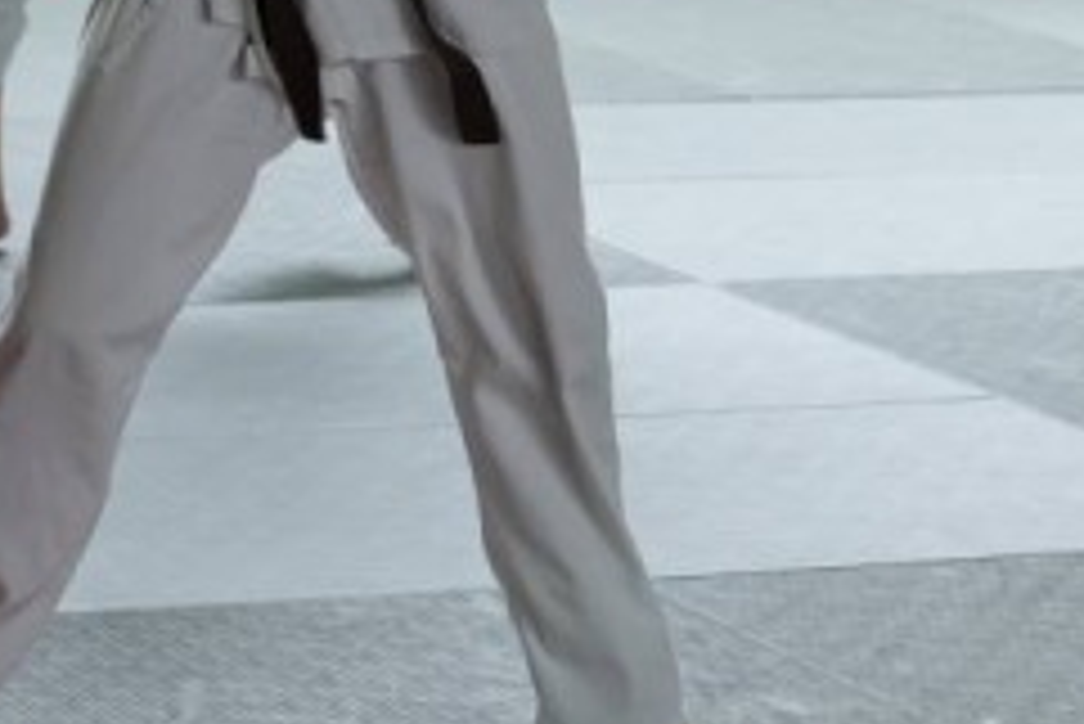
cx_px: 895
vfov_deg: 6.8
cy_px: -308
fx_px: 5995
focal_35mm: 199
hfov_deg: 10.3
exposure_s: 1/160
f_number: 4
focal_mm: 60
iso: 1600
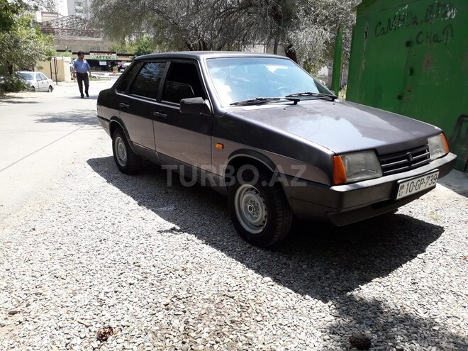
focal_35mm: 27
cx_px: 234
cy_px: 176
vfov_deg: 51.4
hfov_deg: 65.3
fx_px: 365
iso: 40
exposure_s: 1/636
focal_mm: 3.6
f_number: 1.9
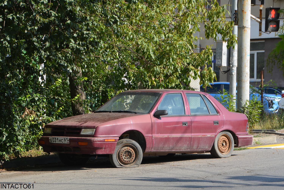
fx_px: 1242
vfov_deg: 8.7
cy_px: 95
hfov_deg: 13.0
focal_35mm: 158
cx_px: 142
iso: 200
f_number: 8
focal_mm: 105
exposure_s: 1/250
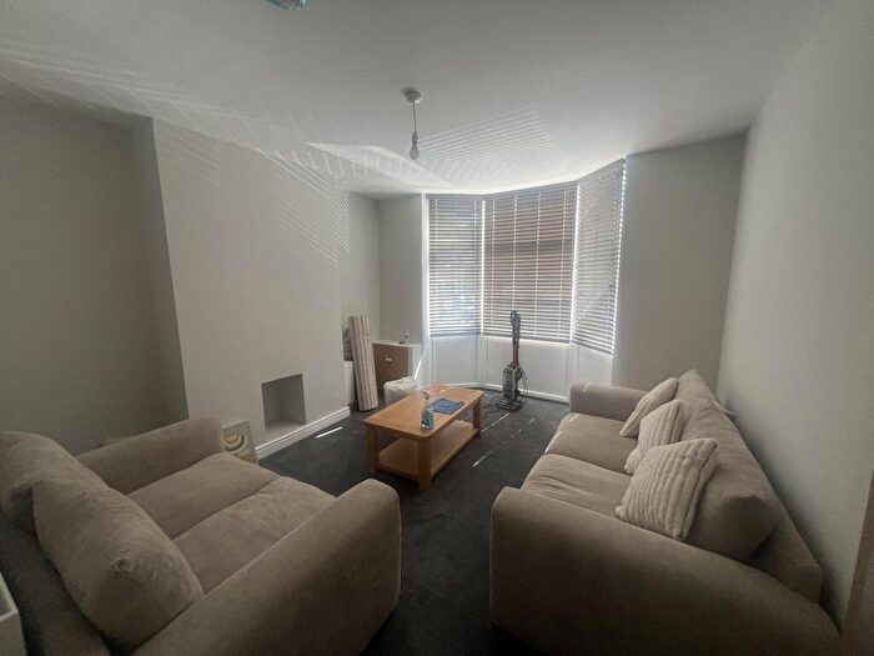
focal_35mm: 13
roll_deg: +1.1
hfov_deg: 106.2
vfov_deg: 89.9
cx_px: 437
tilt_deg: -9.6
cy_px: 328
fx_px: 328
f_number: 1.8
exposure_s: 1/99
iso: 125
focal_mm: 1.57
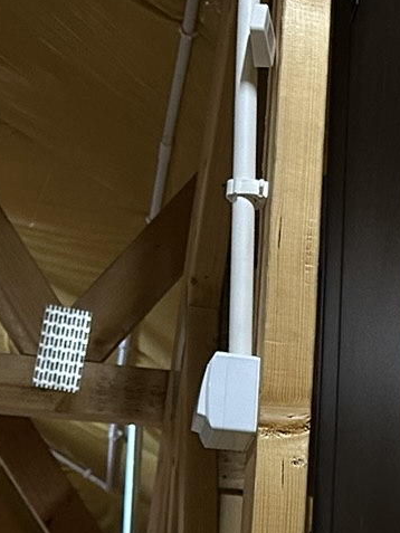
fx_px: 1586
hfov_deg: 12.4
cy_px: 512
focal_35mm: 103
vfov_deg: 18.6
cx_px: 841
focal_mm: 6.86
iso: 400
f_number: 1.78
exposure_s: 1/60
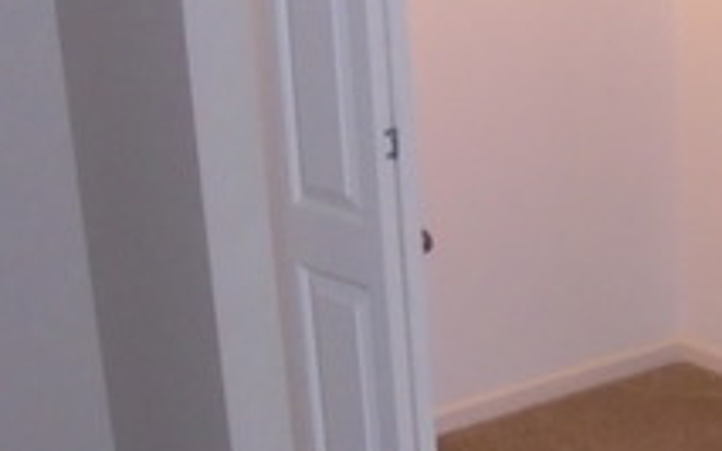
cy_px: 285
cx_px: 715
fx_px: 1633
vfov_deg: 15.7
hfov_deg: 23.9
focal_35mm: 83
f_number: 3.5
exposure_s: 1/30
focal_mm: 4.6
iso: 400
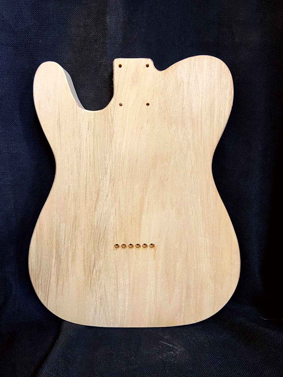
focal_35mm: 28
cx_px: 138
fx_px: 305
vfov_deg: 63.4
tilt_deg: -12.0
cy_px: 193
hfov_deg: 49.8
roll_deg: -0.2
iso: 160
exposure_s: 1/60
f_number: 1.8
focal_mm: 4.25
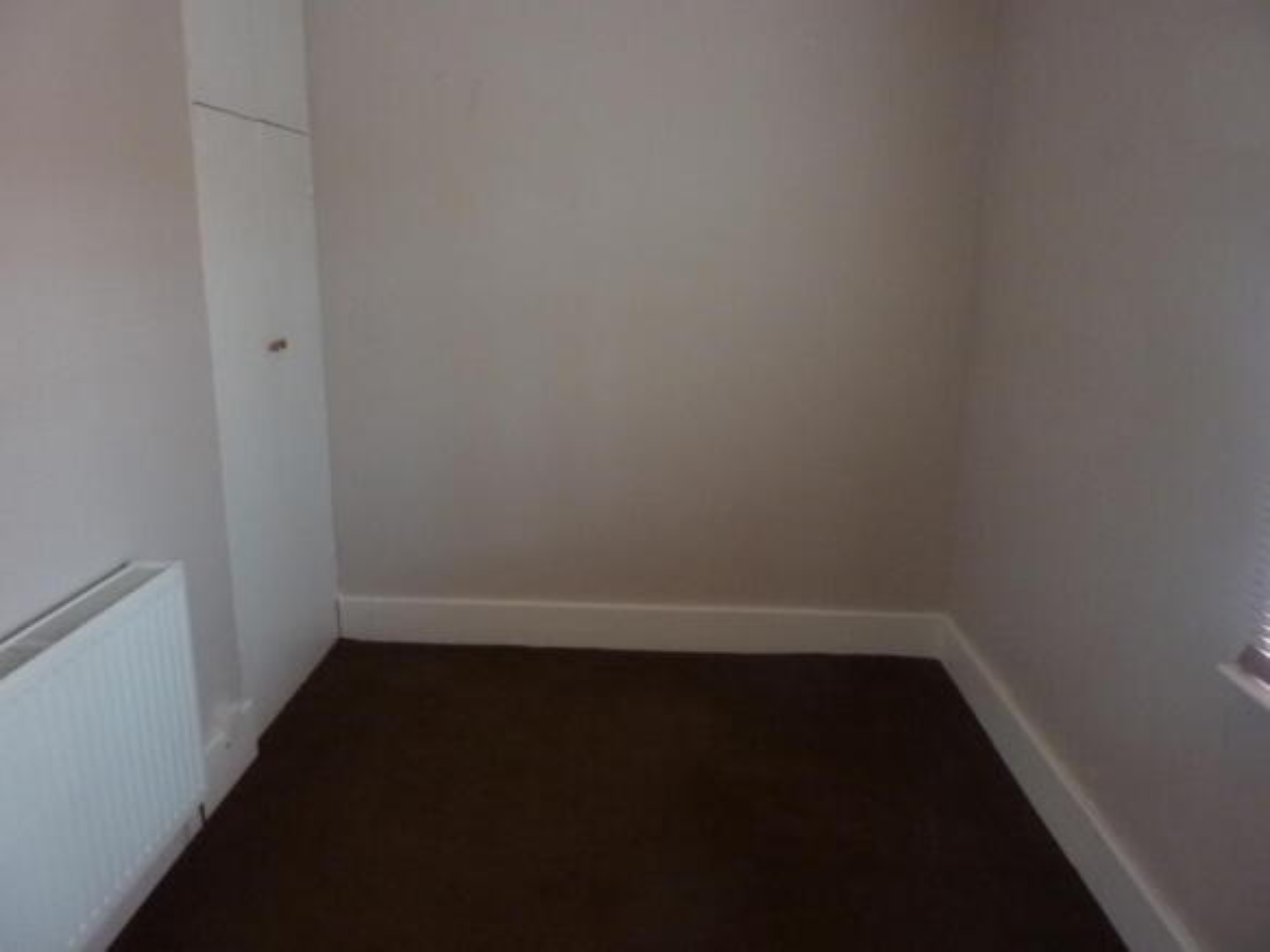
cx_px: 635
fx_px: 917
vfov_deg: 54.9
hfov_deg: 69.4
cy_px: 476
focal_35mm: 25
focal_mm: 4.1
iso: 400
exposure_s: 1/8
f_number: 3.3
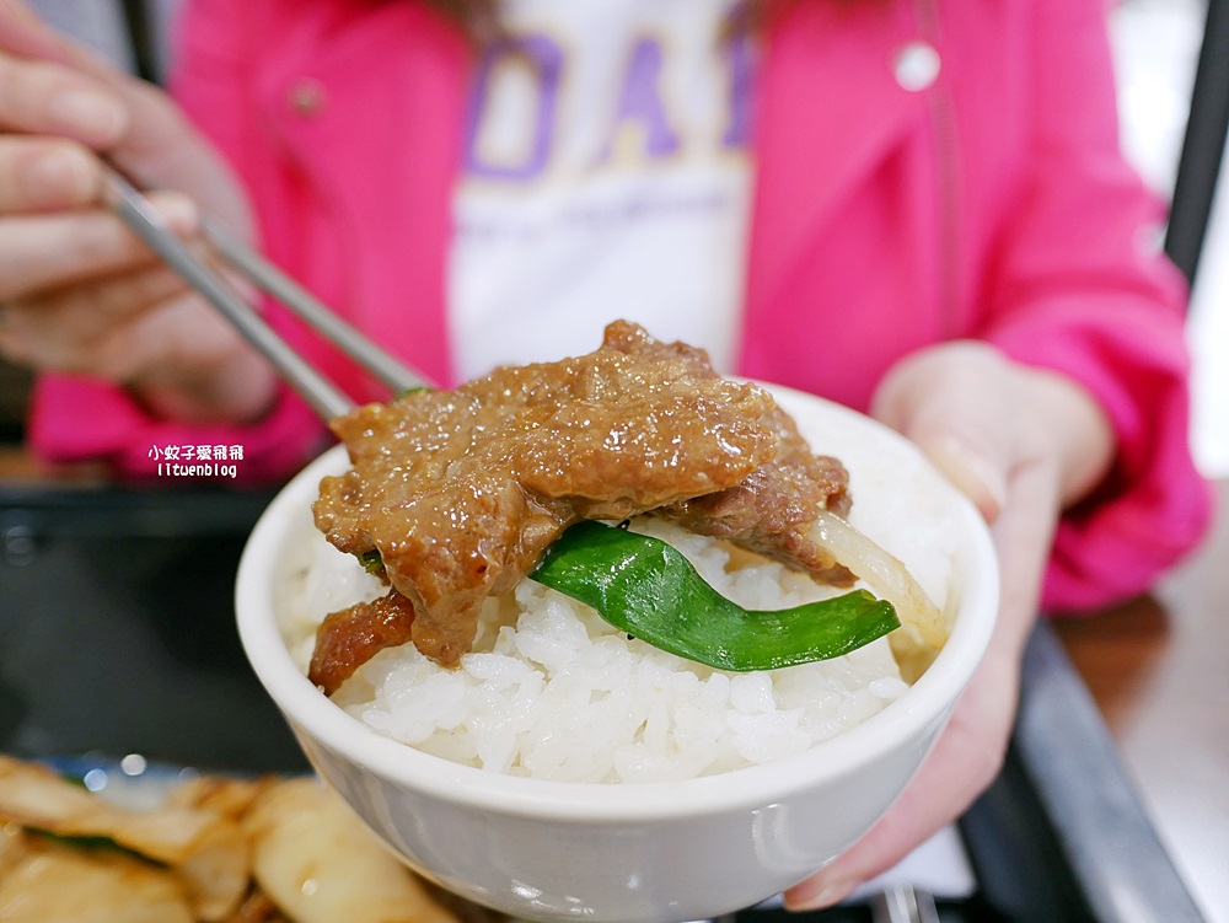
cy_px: 462
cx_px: 614
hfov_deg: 63.4
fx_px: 995
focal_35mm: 28
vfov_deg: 49.8
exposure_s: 1/60
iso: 320
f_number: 2.5
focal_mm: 14
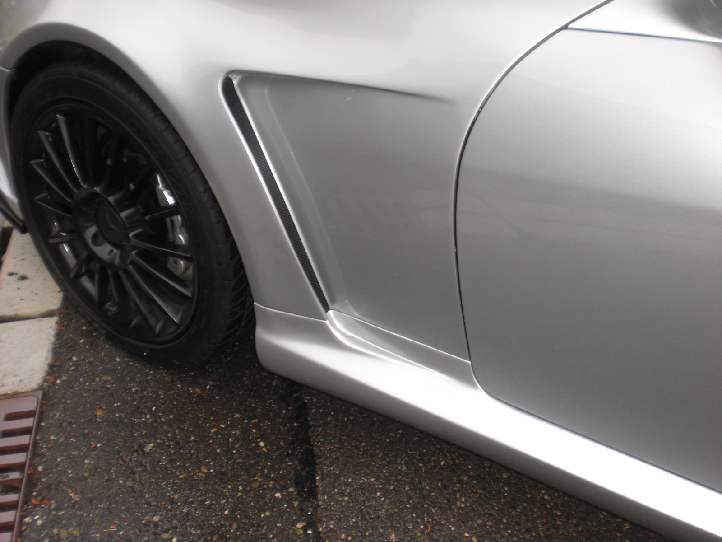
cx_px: 361
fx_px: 793
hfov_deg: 49.0
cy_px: 271
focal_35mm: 38
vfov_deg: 37.7
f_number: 3.1
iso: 64
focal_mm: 6.3
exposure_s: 1/160
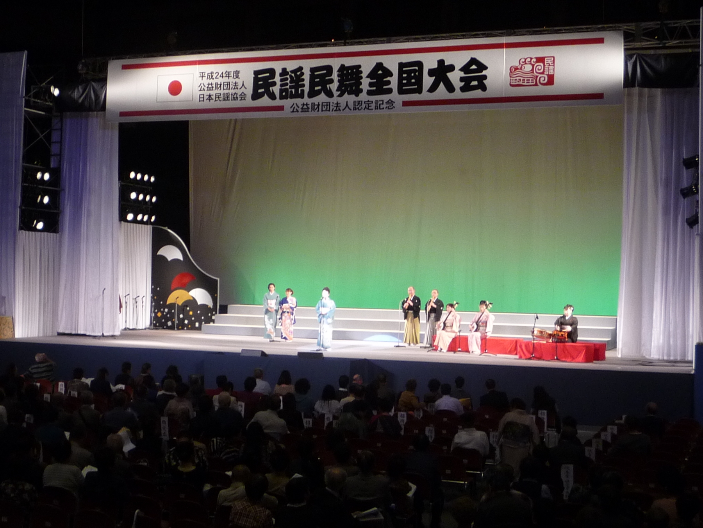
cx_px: 352
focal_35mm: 55
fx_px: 1117
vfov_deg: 26.6
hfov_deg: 34.9
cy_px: 264
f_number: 3.3
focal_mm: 5.3
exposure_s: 1/30
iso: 160
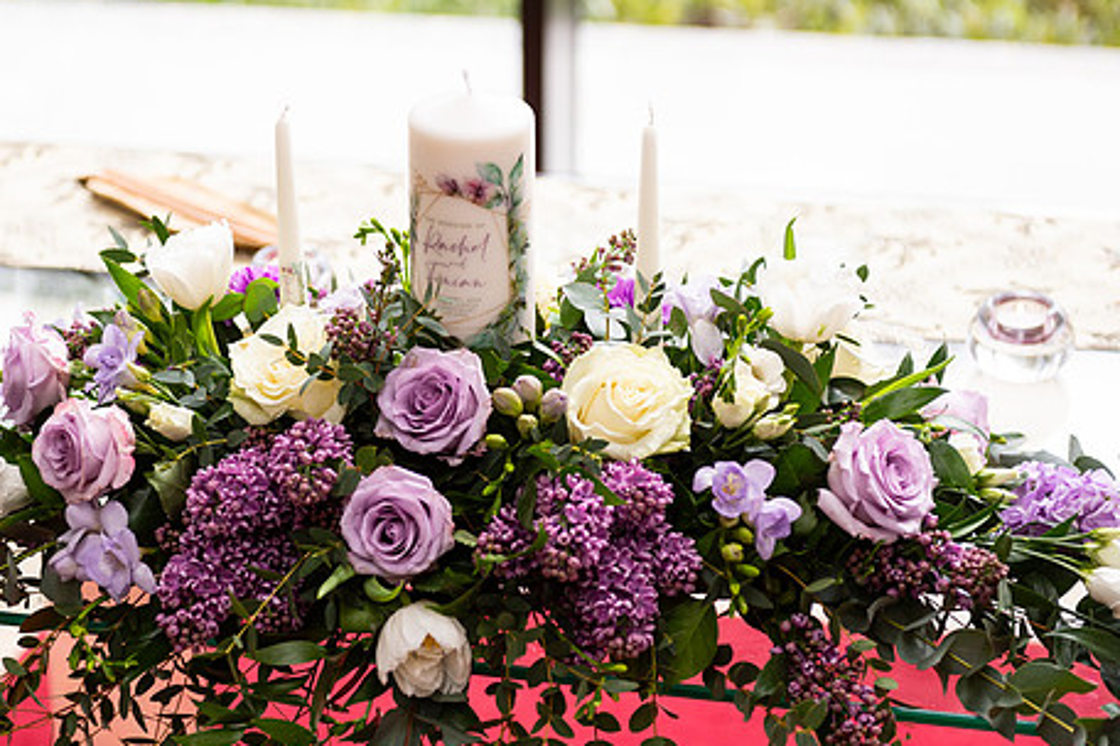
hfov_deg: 22.8
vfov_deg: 15.3
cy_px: 288
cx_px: 457
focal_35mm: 89
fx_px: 2769
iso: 200
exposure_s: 1/160
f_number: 3.5
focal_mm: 70
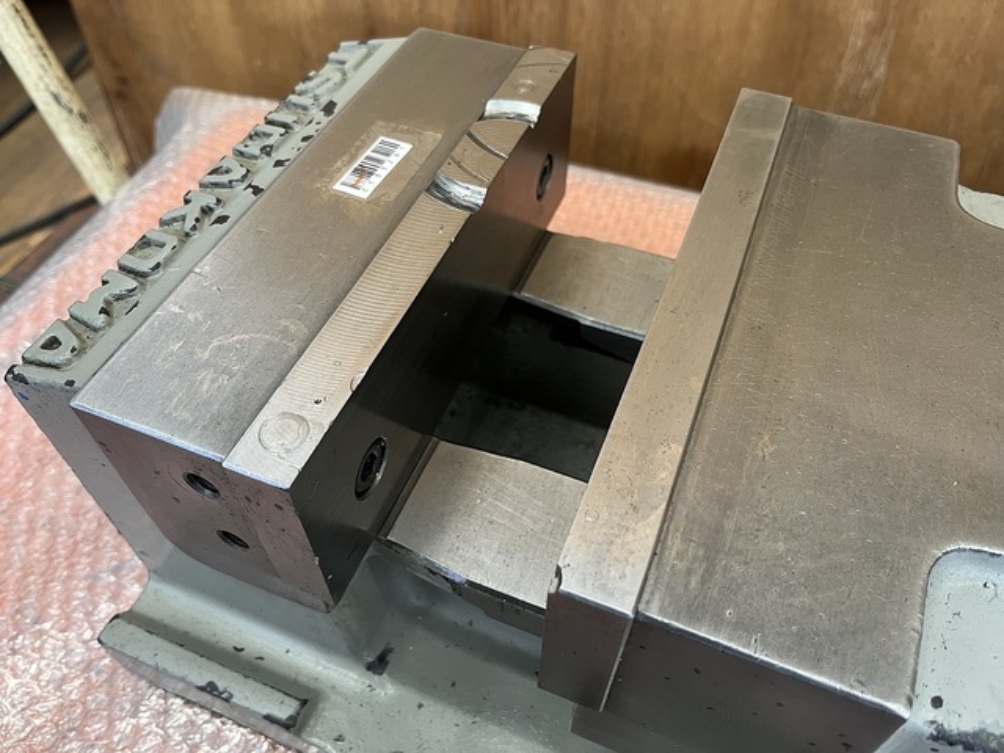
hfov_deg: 67.3
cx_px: 502
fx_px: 754
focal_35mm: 26
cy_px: 376
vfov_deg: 53.1
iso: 125
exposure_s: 1/60
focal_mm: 5.1
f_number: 1.6
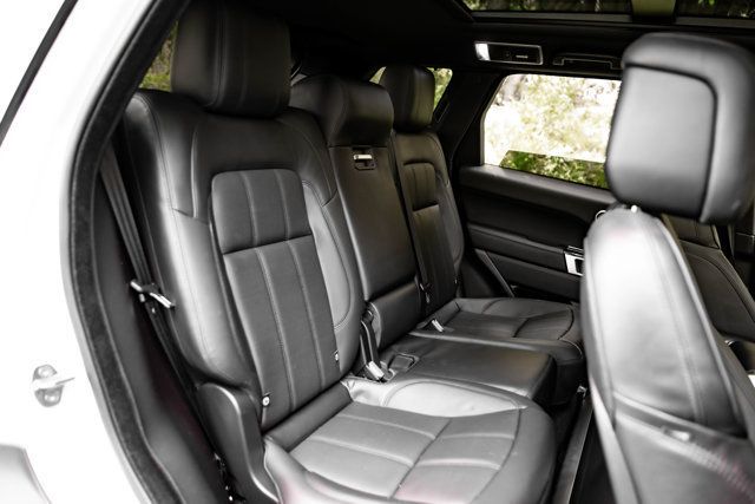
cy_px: 252
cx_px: 378
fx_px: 503
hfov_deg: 73.7
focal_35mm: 24
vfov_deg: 53.2
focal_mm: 24
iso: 500
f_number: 2.8
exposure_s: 1/200
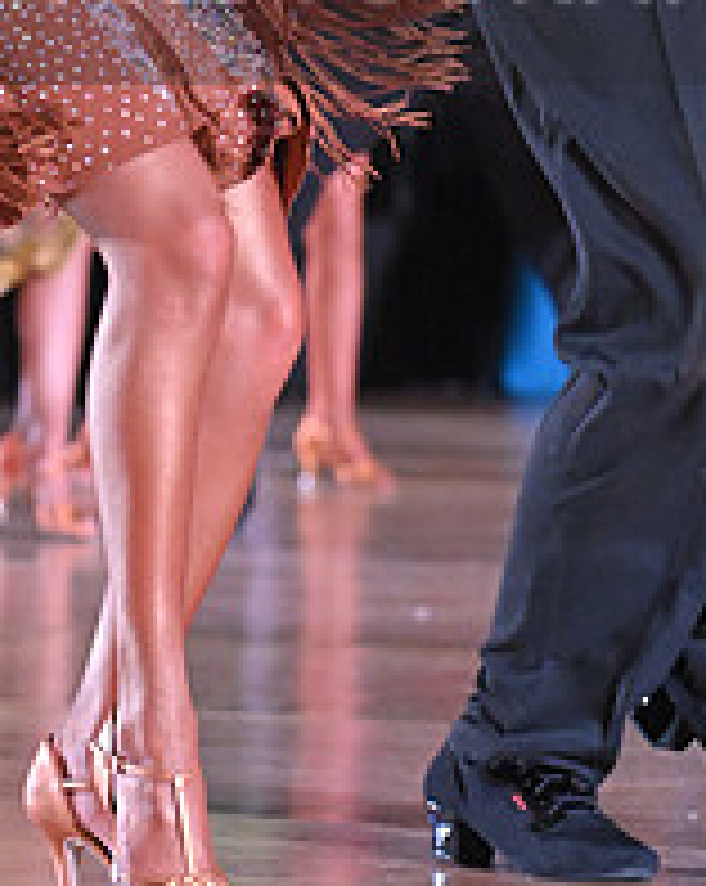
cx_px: 322
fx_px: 8849
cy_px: -63
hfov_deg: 4.6
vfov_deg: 5.7
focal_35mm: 338
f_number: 5
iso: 5000
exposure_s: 1/400
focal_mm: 122
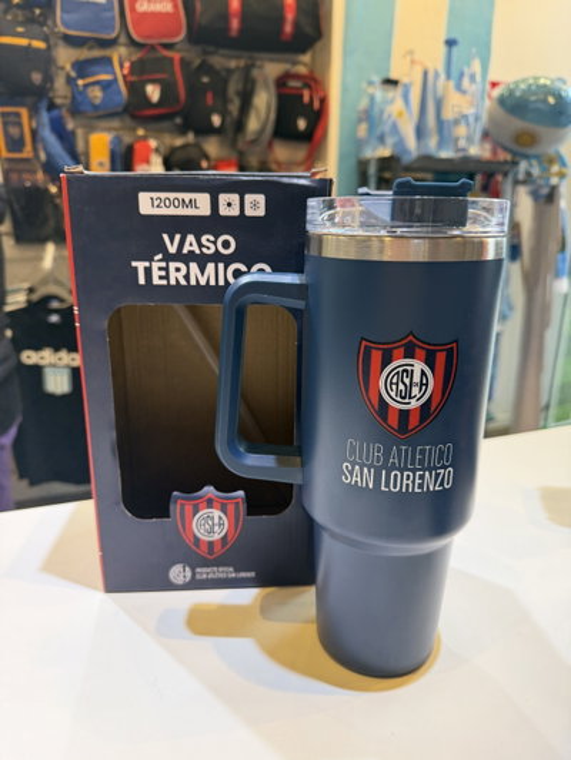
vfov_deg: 71.6
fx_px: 528
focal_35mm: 24
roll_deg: -0.6
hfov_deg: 56.8
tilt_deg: -17.8
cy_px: 380
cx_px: 286
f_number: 1.78
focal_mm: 6.76
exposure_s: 1/50
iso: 100
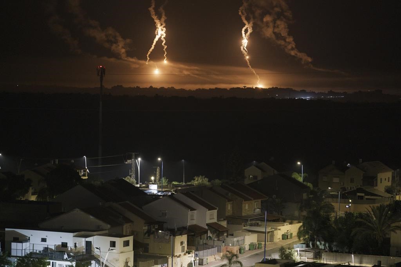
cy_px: 134
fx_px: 1504
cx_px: 200
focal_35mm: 135
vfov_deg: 10.2
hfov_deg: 15.2
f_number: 1.8
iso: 3200
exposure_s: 1/60
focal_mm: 135
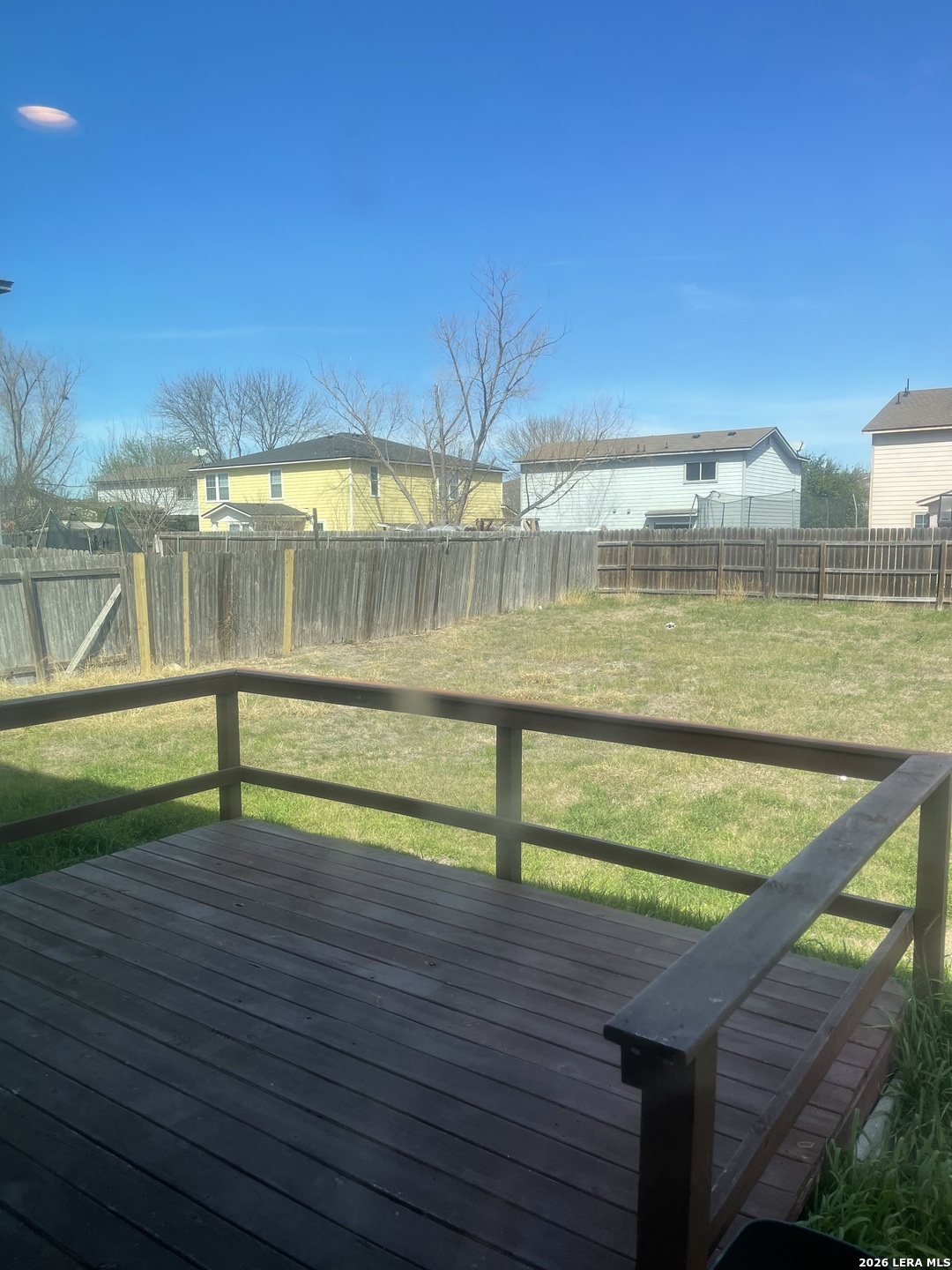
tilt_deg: -5.1
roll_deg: +0.7
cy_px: 635
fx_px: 917
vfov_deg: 69.4
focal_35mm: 25
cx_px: 476
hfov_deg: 54.9
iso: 32
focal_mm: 5.1
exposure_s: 1/1852
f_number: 1.6
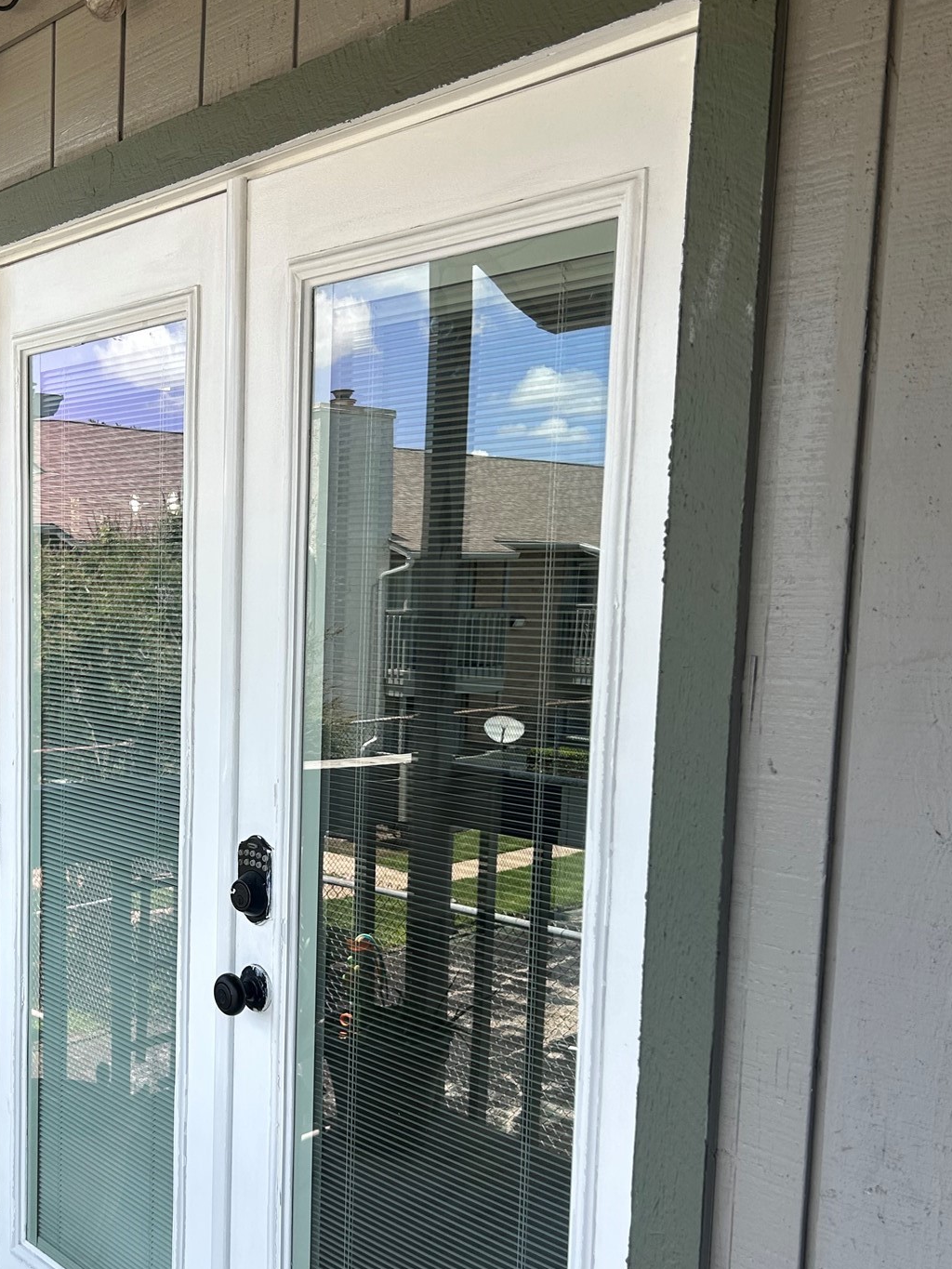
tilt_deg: -6.1
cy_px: 753
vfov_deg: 47.6
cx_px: 263
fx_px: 1430
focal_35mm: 39
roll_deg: -1.9
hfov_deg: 36.2
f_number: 1.5
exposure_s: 1/797
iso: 50
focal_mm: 5.7
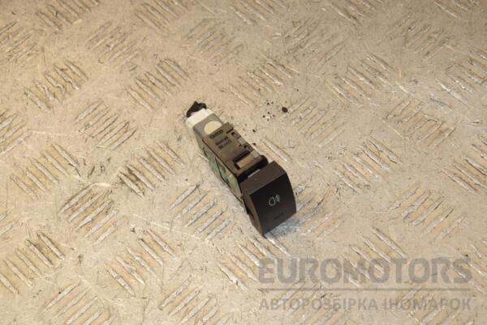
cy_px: 162
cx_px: 244
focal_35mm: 78
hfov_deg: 26.0
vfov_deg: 17.5
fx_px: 1055
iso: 800
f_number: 8
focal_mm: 52
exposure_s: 1/200
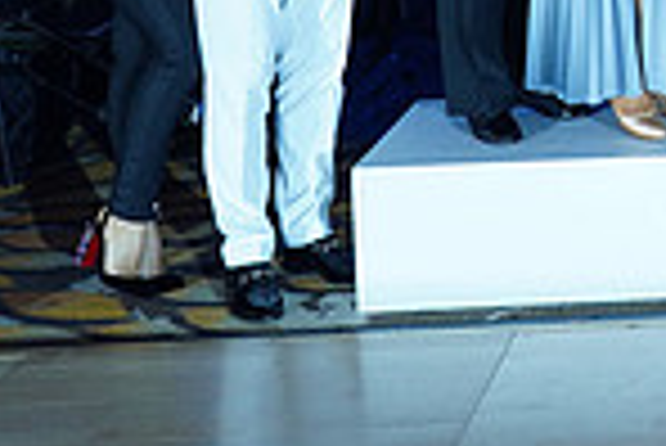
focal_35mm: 102
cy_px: -264
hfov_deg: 18.0
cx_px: 976
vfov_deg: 12.6
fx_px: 1889
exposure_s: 1/160
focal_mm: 26
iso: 1000
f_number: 4.5
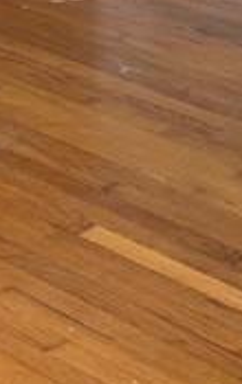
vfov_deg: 11.5
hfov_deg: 7.5
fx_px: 1692
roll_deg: +2.1
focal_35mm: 161
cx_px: -409
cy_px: -430
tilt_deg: -6.3
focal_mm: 4.25
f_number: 1.8
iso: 80
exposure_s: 1/121
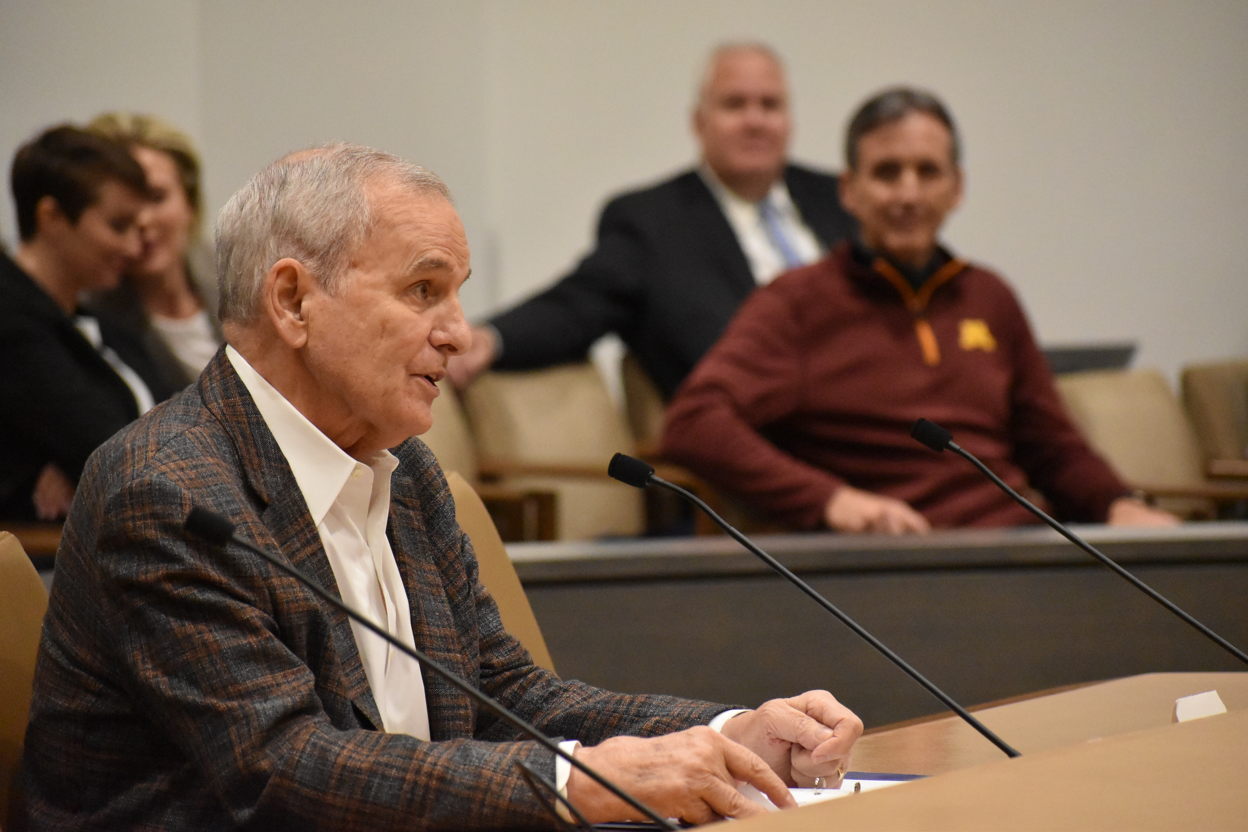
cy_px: 416
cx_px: 624
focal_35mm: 240
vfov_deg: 5.7
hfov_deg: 8.6
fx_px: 8319
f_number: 5
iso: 6400
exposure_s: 1/500
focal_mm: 160
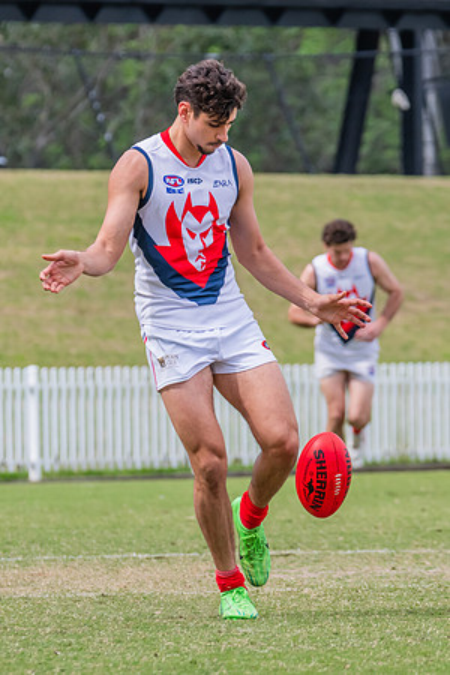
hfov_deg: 3.2
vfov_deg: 4.8
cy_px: 327
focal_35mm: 429
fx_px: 8040
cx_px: 250
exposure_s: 1/1250
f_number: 8
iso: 800
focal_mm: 250
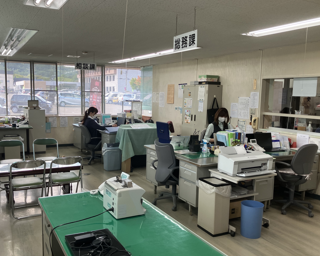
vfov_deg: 44.5
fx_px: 313
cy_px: 135
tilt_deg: -6.7
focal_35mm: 33
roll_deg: -1.1
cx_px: 147
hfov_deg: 54.2
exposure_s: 1/121
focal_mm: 3.99
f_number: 1.8
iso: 50
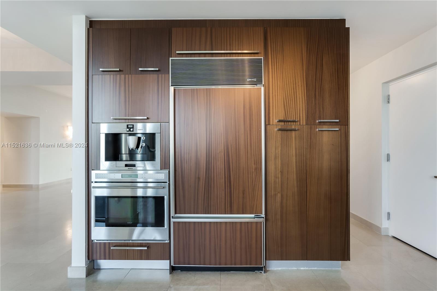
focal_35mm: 19
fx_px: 231
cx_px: 218
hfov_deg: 86.9
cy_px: 146
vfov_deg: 64.5
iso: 100
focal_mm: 19
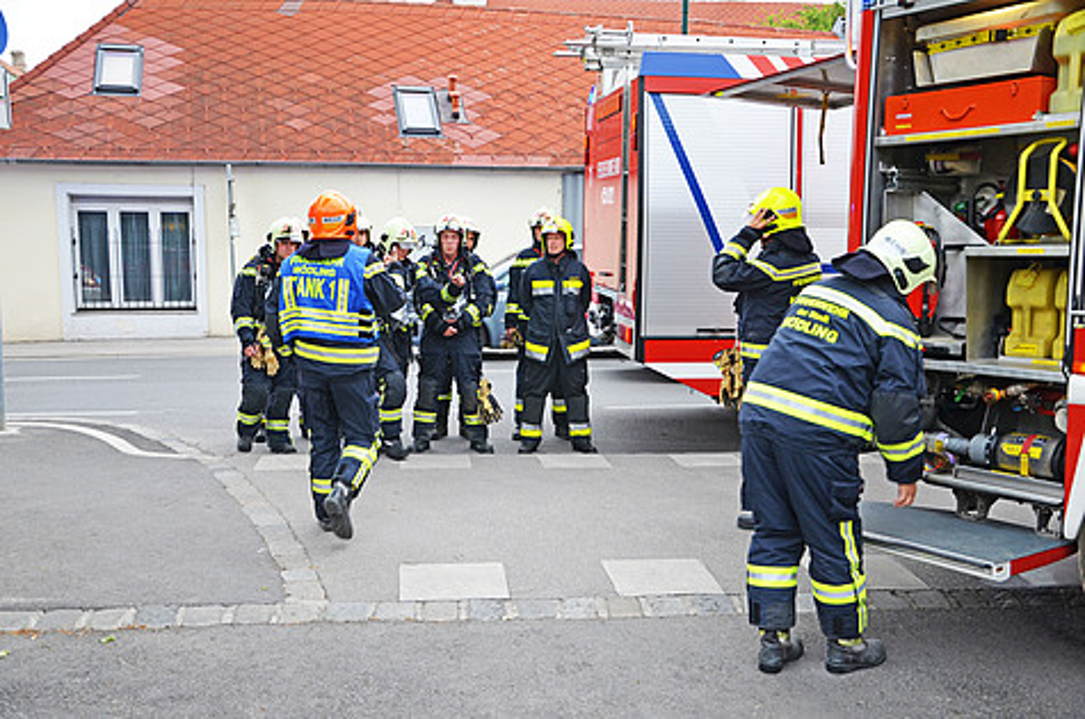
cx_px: 542
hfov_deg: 53.2
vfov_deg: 36.7
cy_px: 360
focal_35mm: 36
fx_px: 1083
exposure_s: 1/80
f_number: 4.5
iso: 400
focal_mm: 24
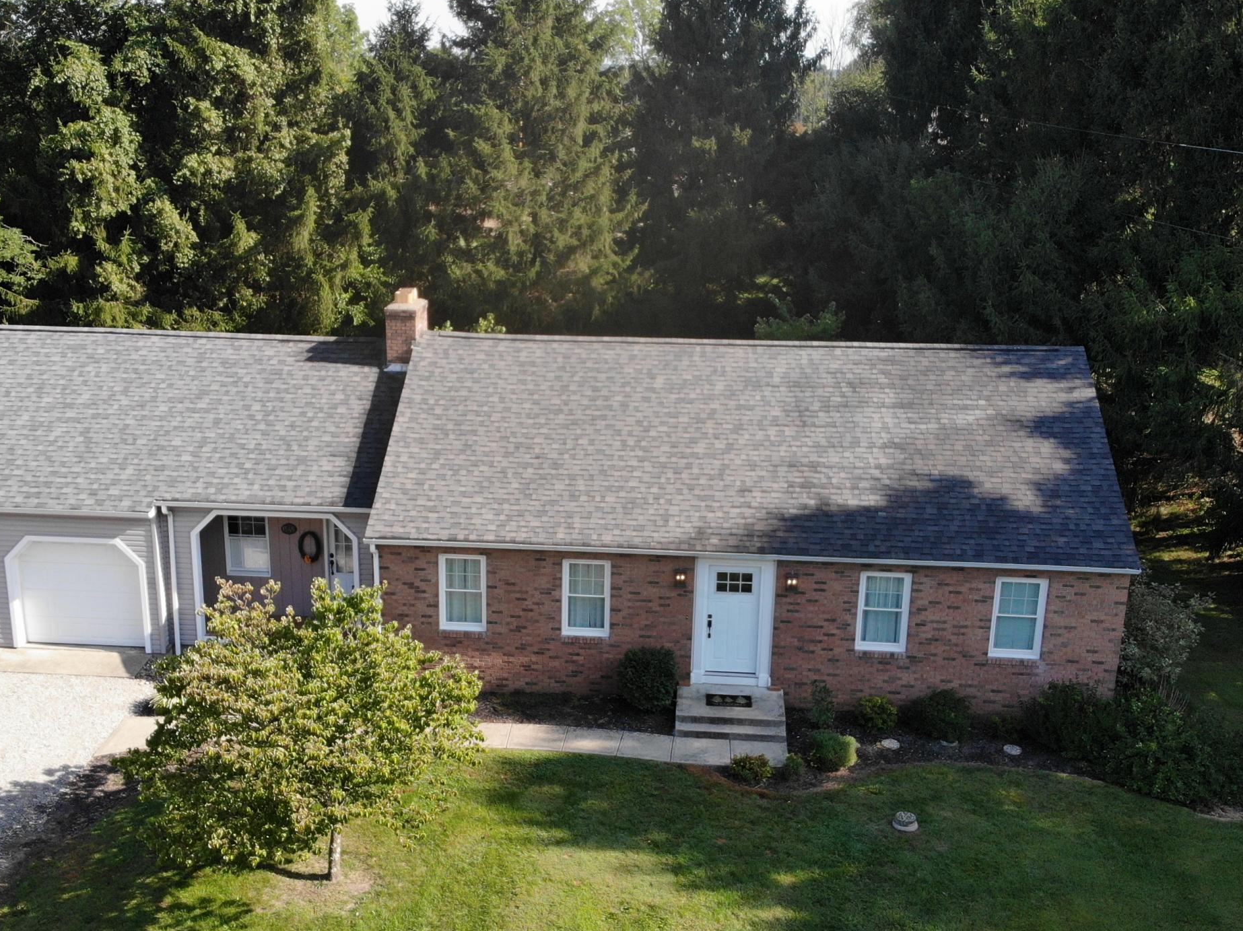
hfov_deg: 47.8
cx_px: 551
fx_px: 1400
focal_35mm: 39
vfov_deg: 36.7
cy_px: 557
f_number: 2.8
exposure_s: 1/424
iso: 113
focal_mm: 4.5
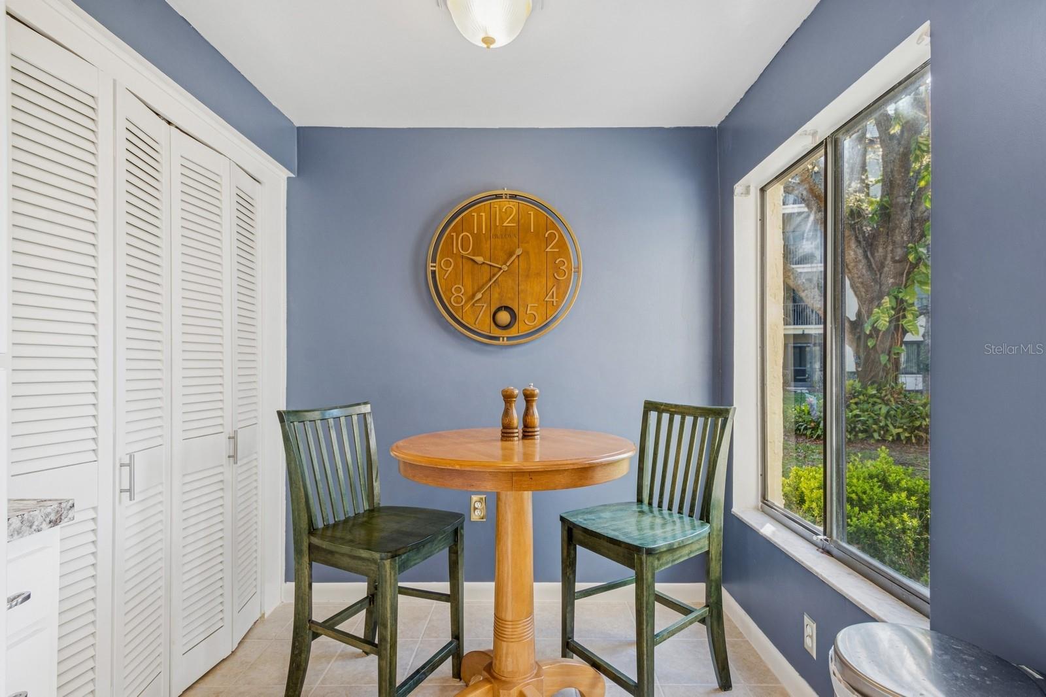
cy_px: 348
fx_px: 479
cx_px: 523
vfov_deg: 72.0
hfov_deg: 95.0
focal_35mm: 16
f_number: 8
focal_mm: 11
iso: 200
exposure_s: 1/3
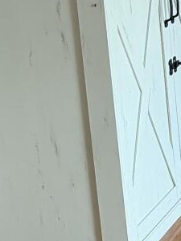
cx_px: 587
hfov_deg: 7.8
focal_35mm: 160
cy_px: -68
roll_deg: +1.0
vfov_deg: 12.0
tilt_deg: -11.6
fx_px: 1115
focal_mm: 6.76
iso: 200
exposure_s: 1/77
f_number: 1.78
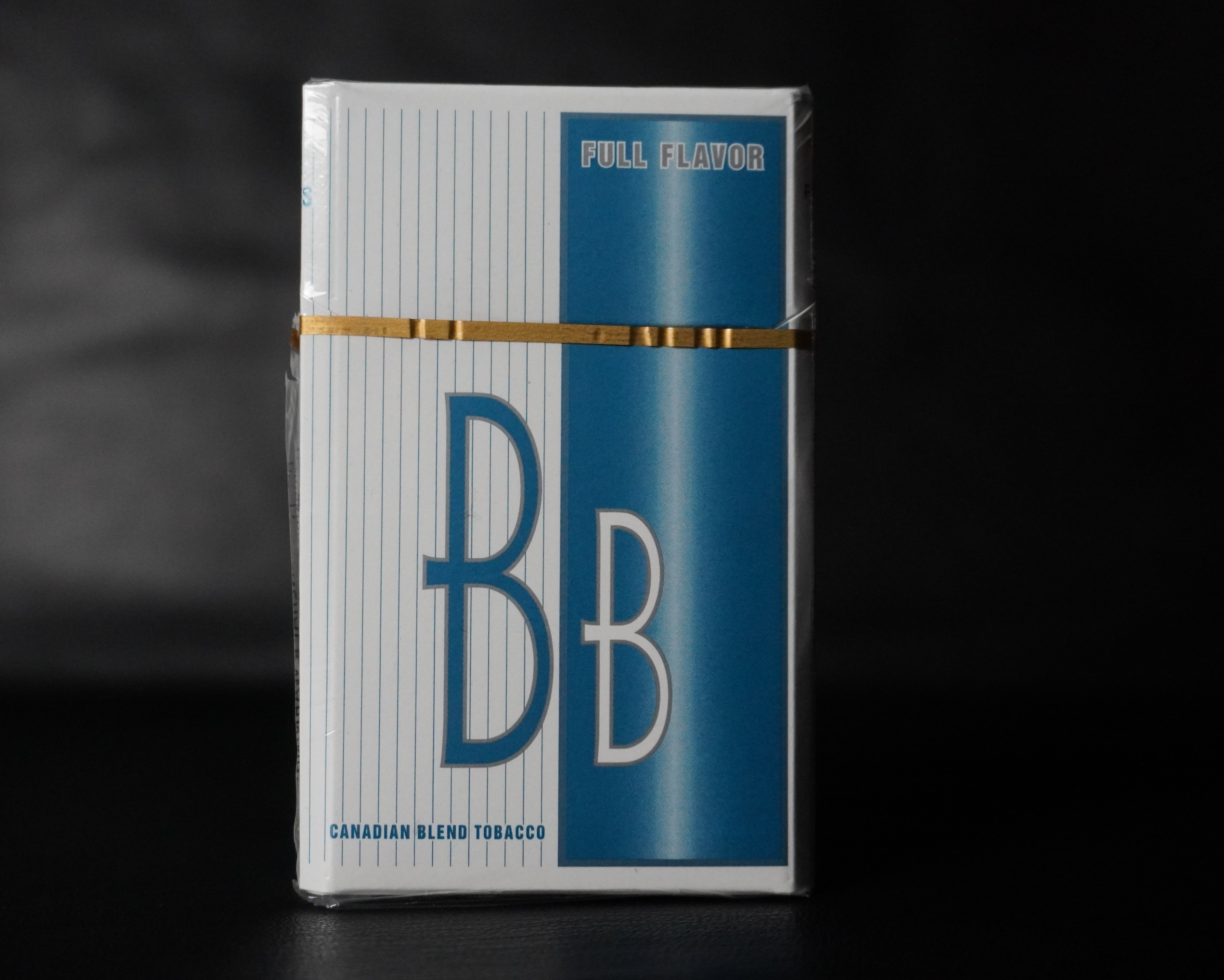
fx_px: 1594
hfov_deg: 41.9
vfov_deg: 34.2
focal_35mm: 44
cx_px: 540
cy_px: 489
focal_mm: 26
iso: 3200
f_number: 4.5
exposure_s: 1/160
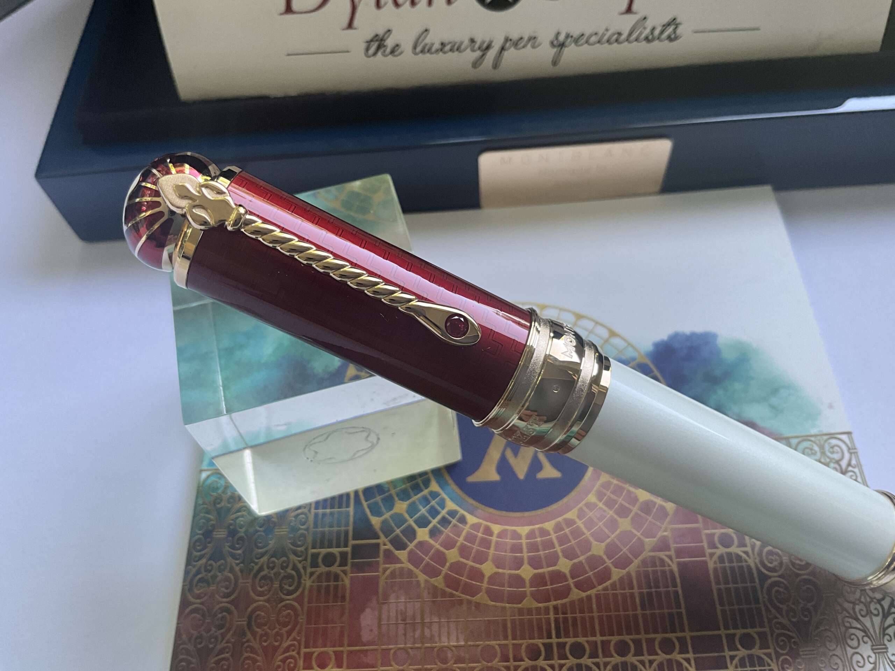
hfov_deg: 61.7
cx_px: 448
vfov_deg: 48.2
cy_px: 336
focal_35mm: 29
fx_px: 750
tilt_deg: -58.6
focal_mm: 3
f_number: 1.8
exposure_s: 1/122
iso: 64
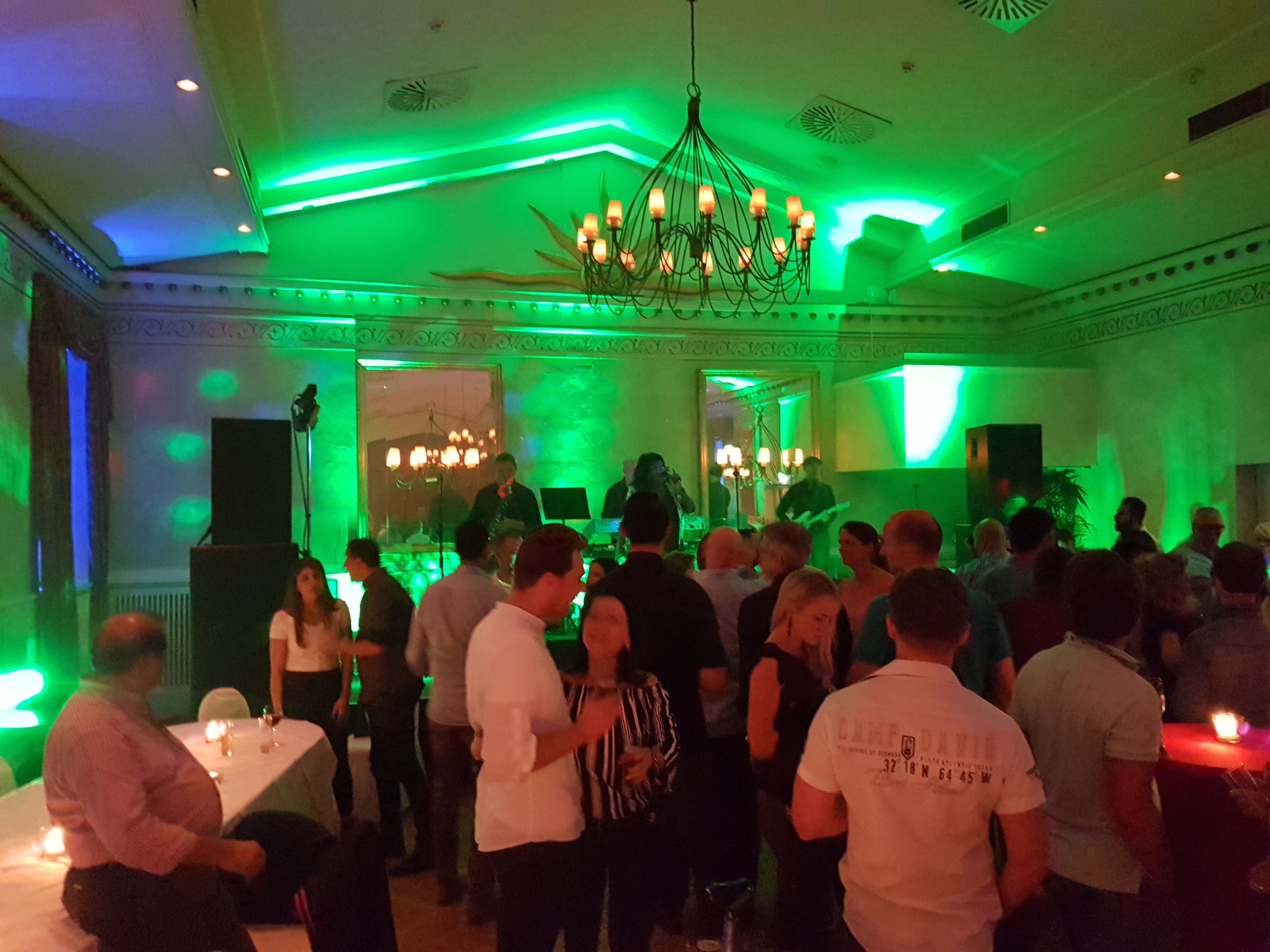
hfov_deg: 67.3
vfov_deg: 53.1
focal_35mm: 26
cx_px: 635
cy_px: 476
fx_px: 954
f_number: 1.7
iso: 500
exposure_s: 1/10
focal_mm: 4.2
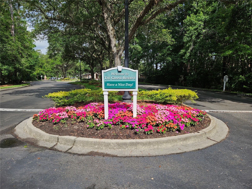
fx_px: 167
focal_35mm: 23
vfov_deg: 58.9
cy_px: 94
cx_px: 126
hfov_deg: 73.9
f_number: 1.8
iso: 25
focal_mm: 5.4
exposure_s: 1/1307
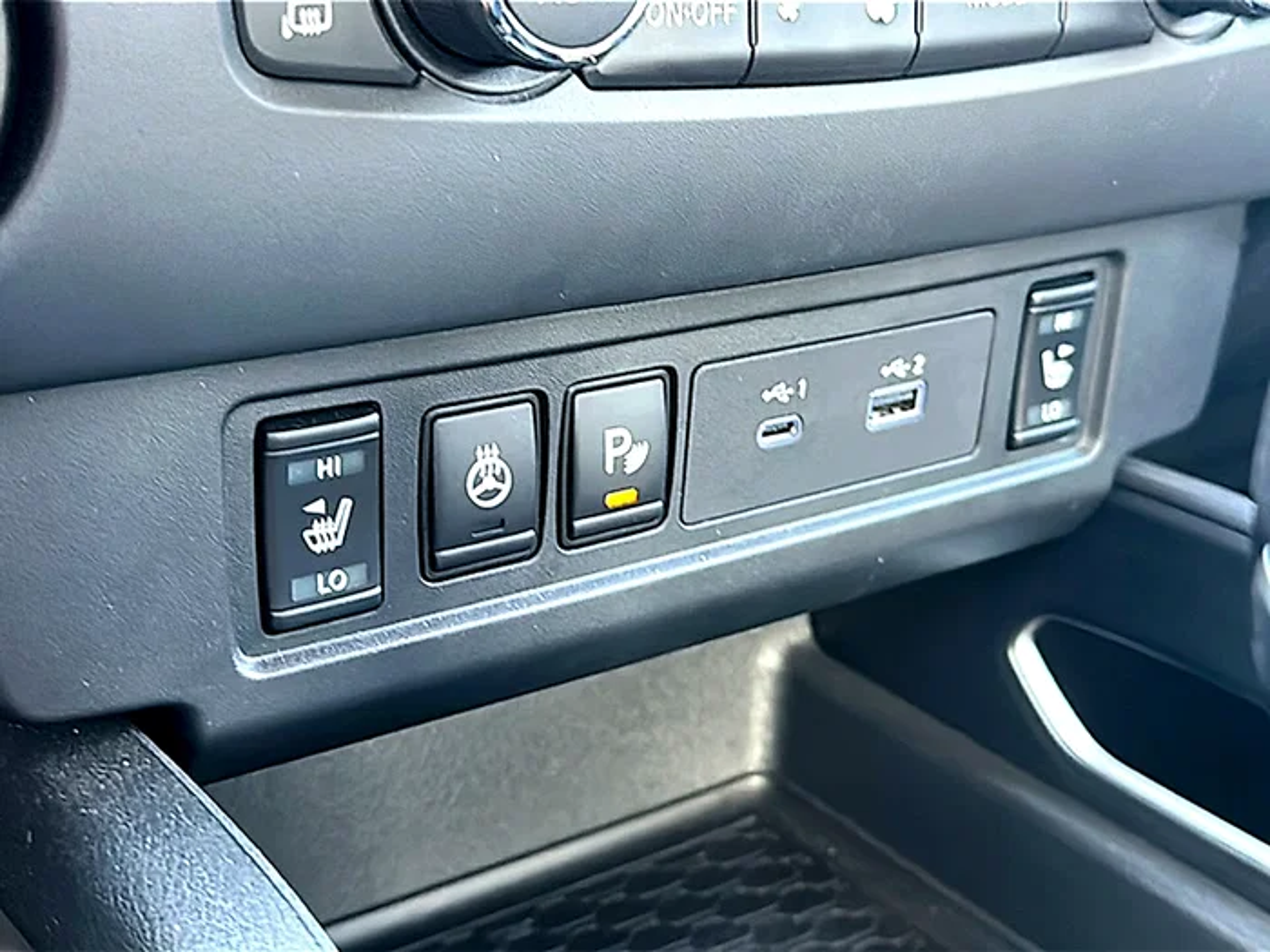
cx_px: 635
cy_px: 476
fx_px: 1468
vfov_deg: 36.0
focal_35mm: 40
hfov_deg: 46.8
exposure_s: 1/40
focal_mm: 6.86
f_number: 1.78
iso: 500
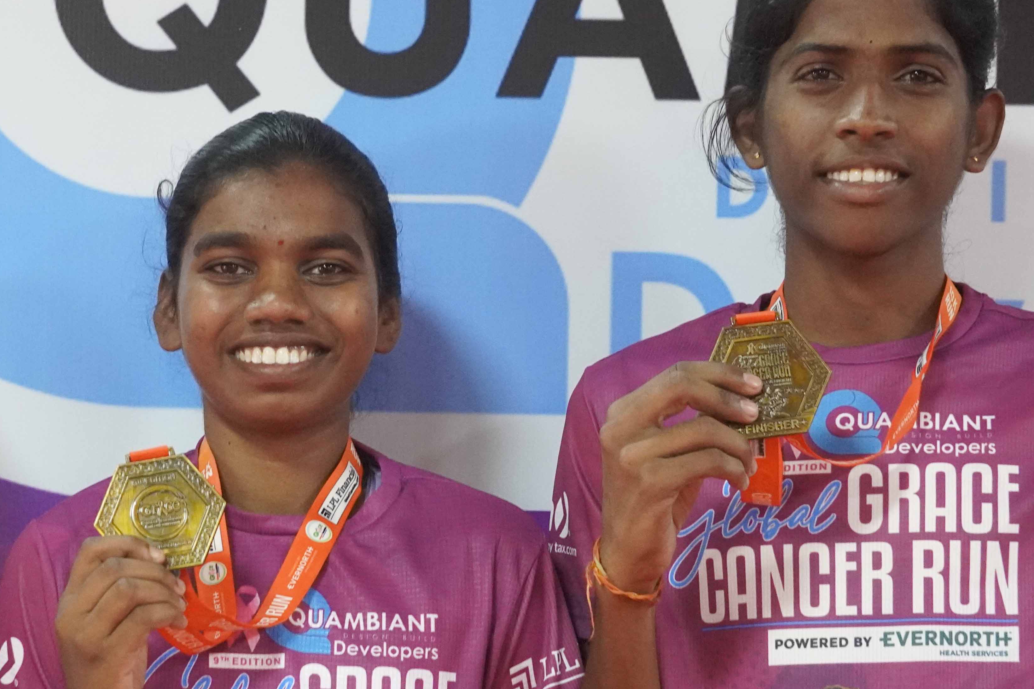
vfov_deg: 9.1
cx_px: 333
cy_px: 508
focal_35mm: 151
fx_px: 4334
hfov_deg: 13.6
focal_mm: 55
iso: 6400
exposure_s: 1/80
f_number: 4.5
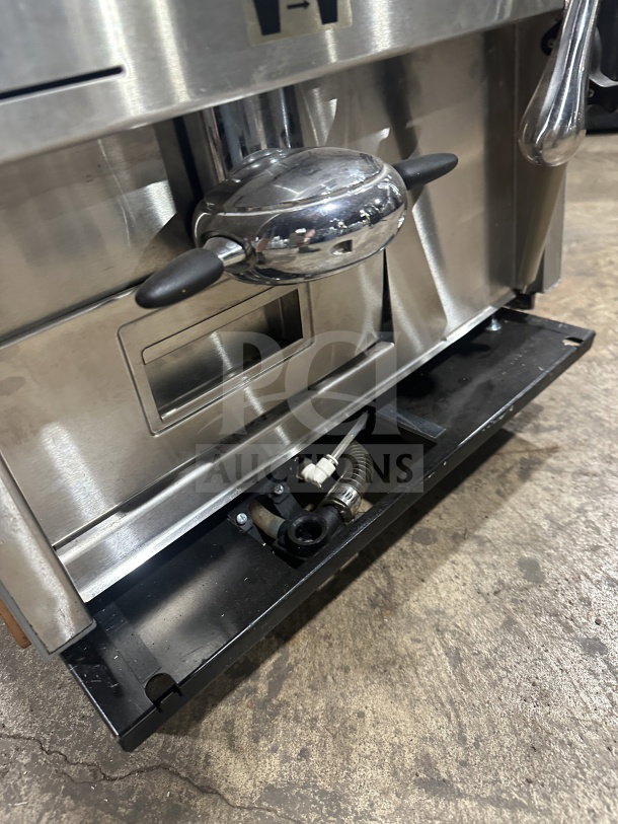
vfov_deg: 71.6
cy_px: 412
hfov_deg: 56.8
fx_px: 571
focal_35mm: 24
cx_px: 309
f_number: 1.78
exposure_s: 1/60
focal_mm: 6.86
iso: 400
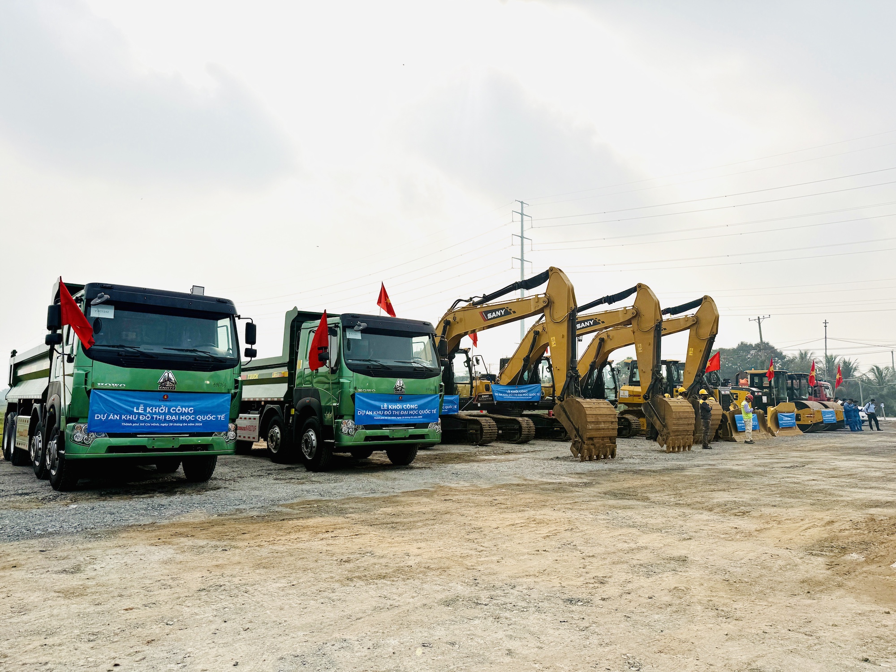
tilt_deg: +5.6
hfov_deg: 71.6
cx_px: 448
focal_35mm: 24
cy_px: 336
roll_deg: -0.2
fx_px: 621
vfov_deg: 56.8
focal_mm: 6.76
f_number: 1.78
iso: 80
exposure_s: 1/10309
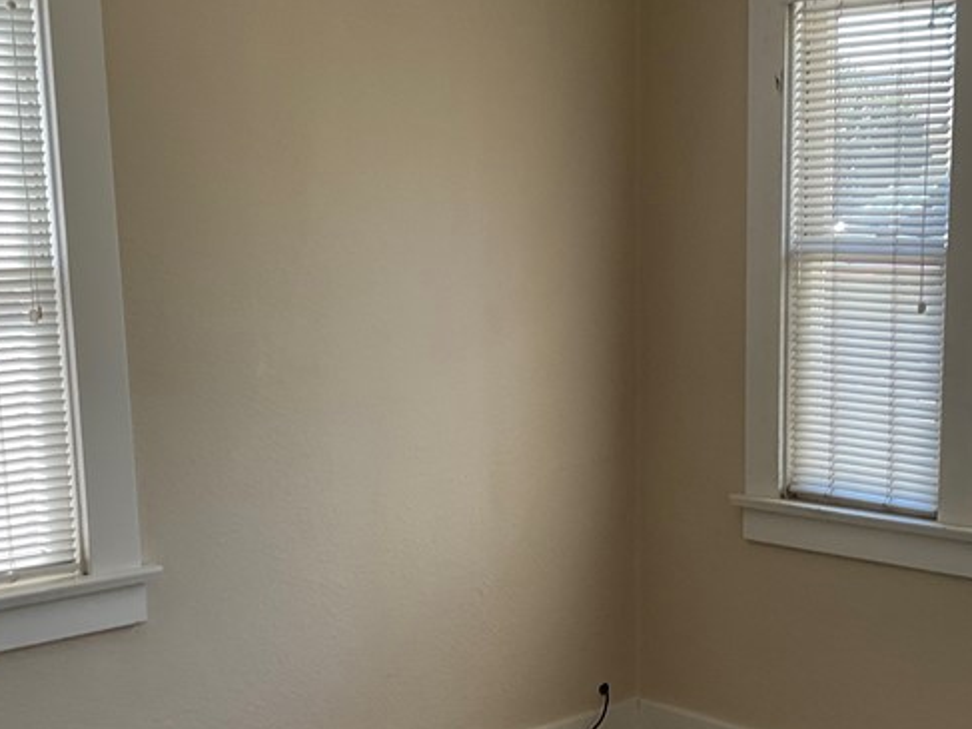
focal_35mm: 61
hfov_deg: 31.5
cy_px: 491
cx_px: 611
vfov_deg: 23.9
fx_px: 1712
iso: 25
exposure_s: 1/120
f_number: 1.8
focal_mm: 3
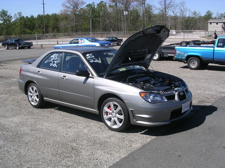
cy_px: 84
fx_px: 247
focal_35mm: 38
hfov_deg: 49.0
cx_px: 112
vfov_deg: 37.7
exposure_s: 1/287
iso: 100
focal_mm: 5.8
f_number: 5.6
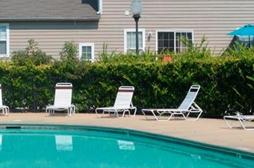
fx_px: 767
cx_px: 102
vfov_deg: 12.5
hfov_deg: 18.8
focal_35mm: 109
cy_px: 38
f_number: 9
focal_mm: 26
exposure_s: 1/320
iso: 100
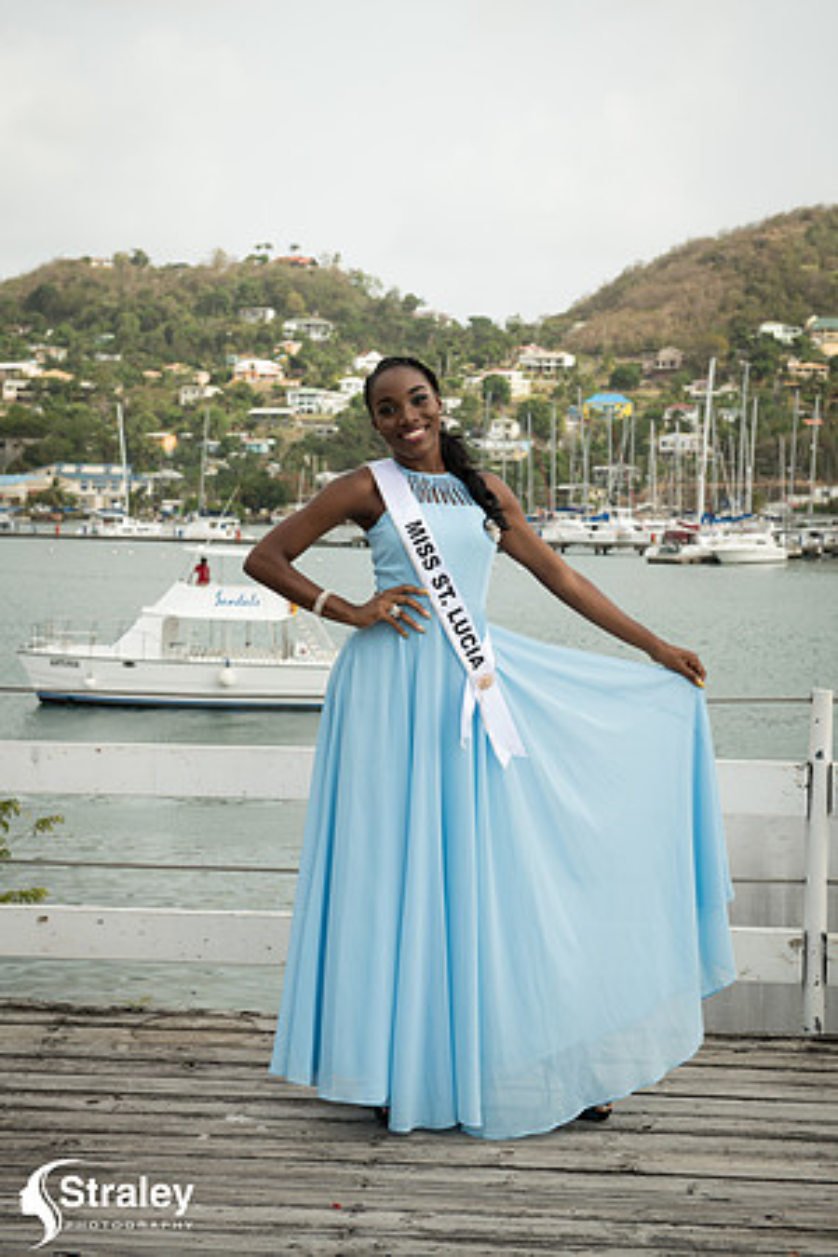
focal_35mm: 58
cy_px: 628
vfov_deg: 34.5
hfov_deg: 23.4
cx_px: 419
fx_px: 2025
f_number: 7.1
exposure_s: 1/160
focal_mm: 58
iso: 100
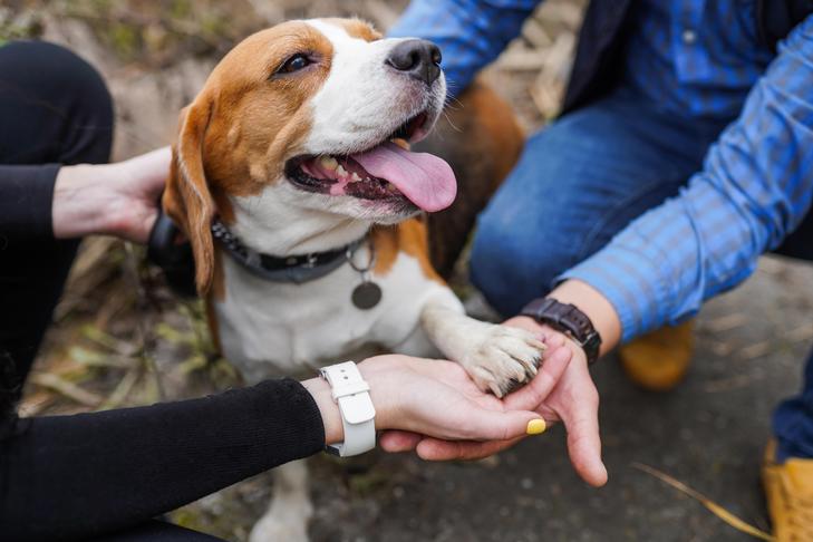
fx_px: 790
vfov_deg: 37.9
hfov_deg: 54.4
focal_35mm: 35
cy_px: 271
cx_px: 406
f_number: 2.2
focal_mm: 35
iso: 200
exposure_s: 1/800
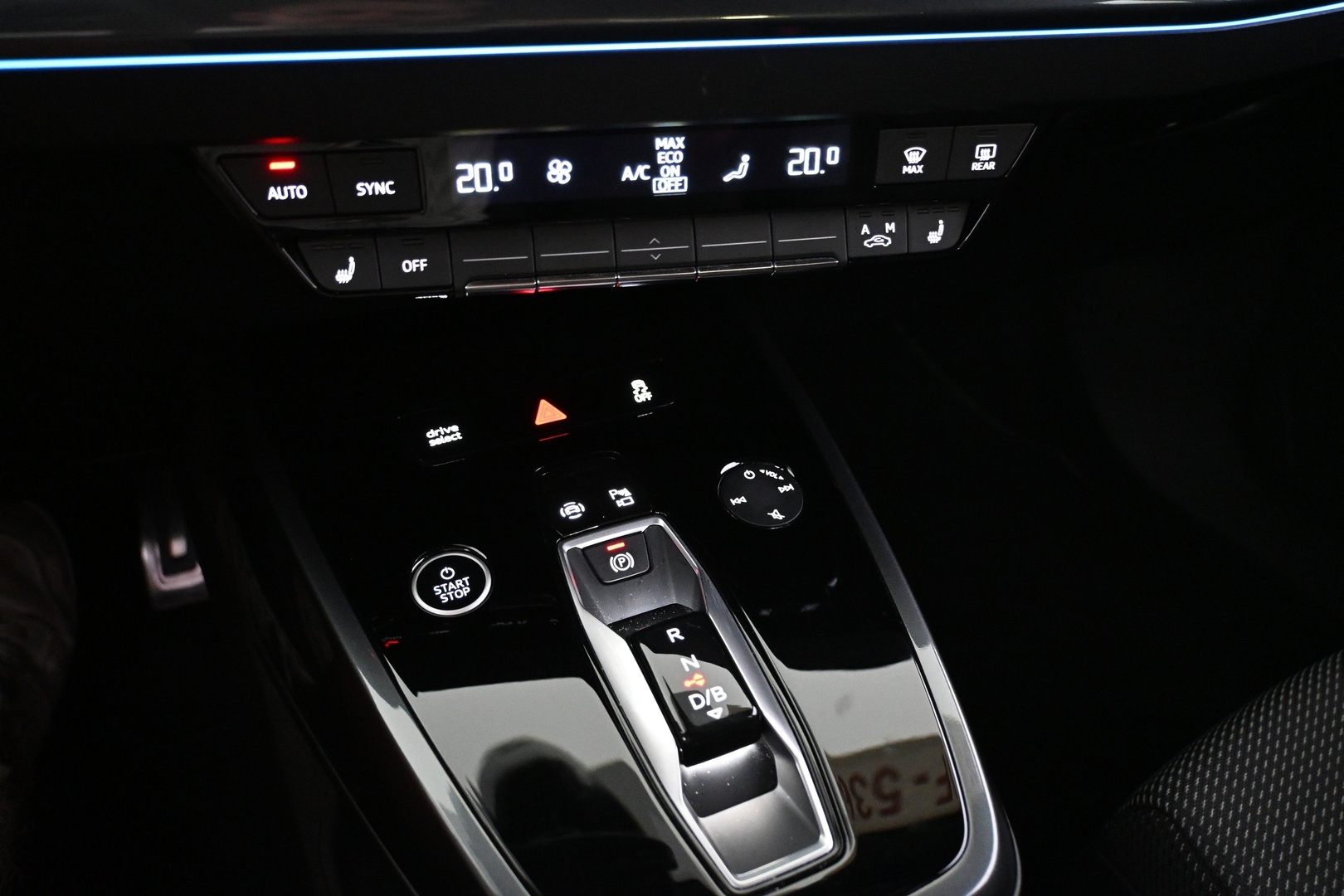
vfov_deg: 44.6
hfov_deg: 63.2
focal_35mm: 29
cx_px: 672
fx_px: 1092
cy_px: 448
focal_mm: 19.5
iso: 4000
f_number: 3.8
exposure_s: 1/25
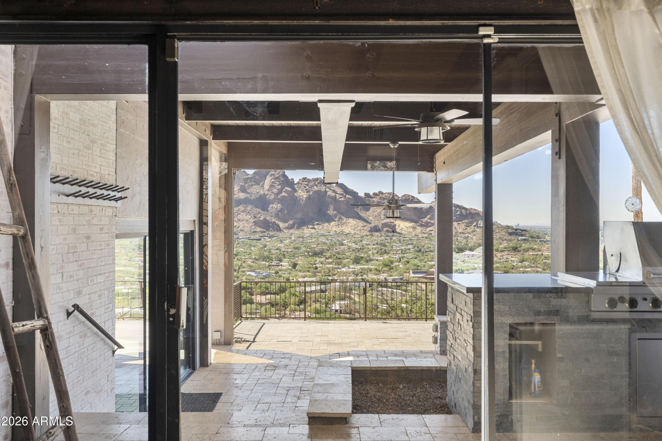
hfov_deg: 54.4
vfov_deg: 37.8
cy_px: 220
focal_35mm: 35
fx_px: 643
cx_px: 331
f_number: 8
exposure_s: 1/125
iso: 500
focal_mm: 35
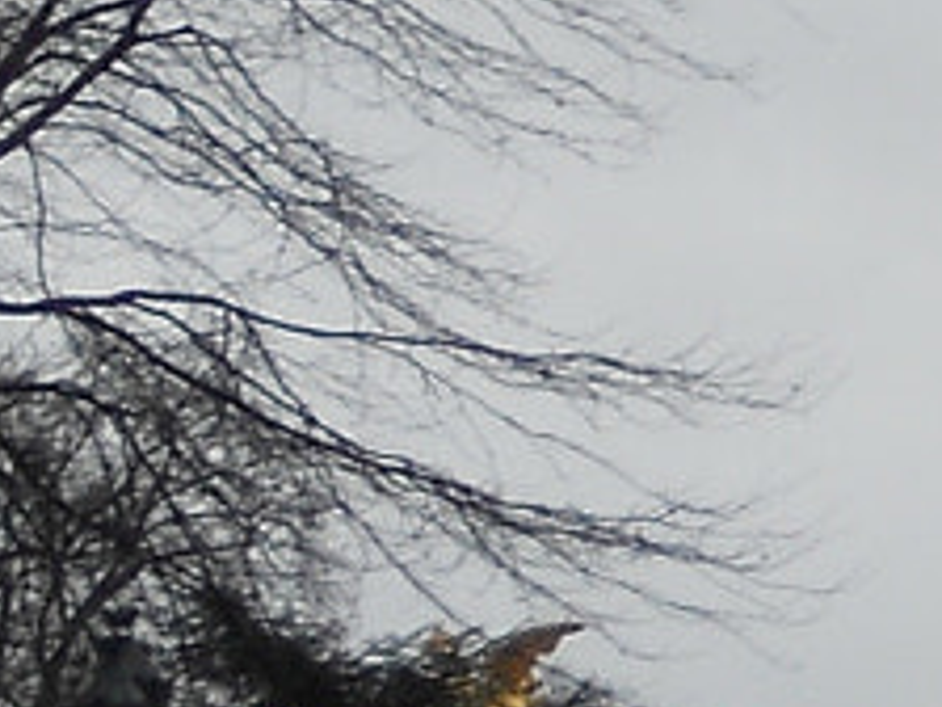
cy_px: 1140
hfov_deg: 3.0
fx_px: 17852
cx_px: 1392
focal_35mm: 656
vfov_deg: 2.3
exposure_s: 1/250
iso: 80
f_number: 5.4
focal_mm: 16.5
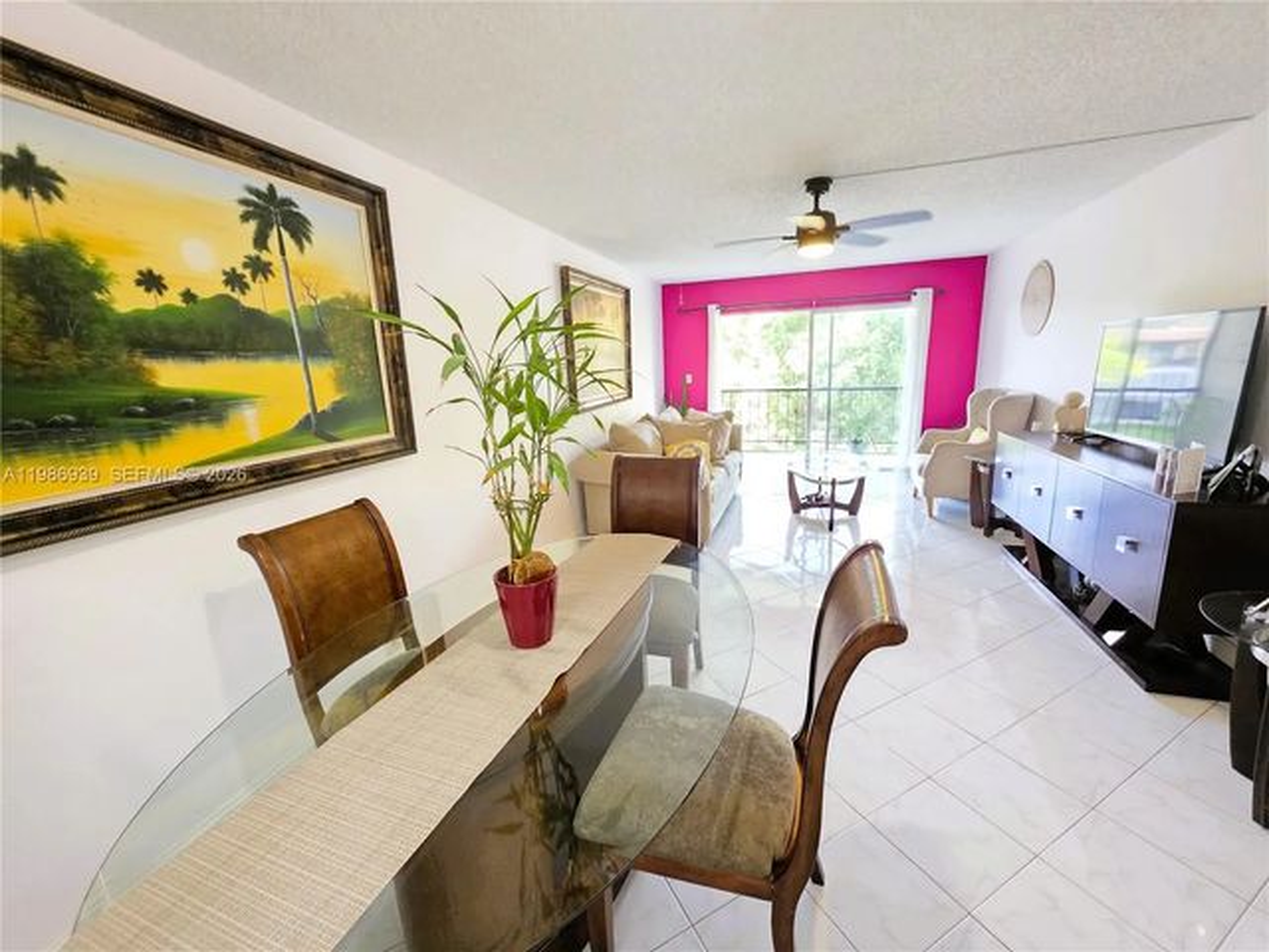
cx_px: 634
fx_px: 477
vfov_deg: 89.9
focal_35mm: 13
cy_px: 476
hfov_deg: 106.2
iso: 800
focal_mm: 2.2
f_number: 1.9
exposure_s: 1/60
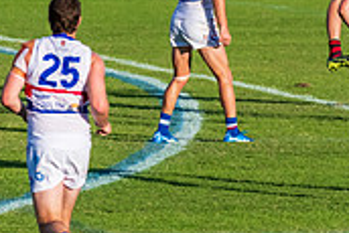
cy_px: 6
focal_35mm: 788
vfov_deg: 1.7
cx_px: 428
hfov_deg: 2.6
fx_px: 7645
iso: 1000
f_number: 5.3
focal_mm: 220
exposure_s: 1/6400
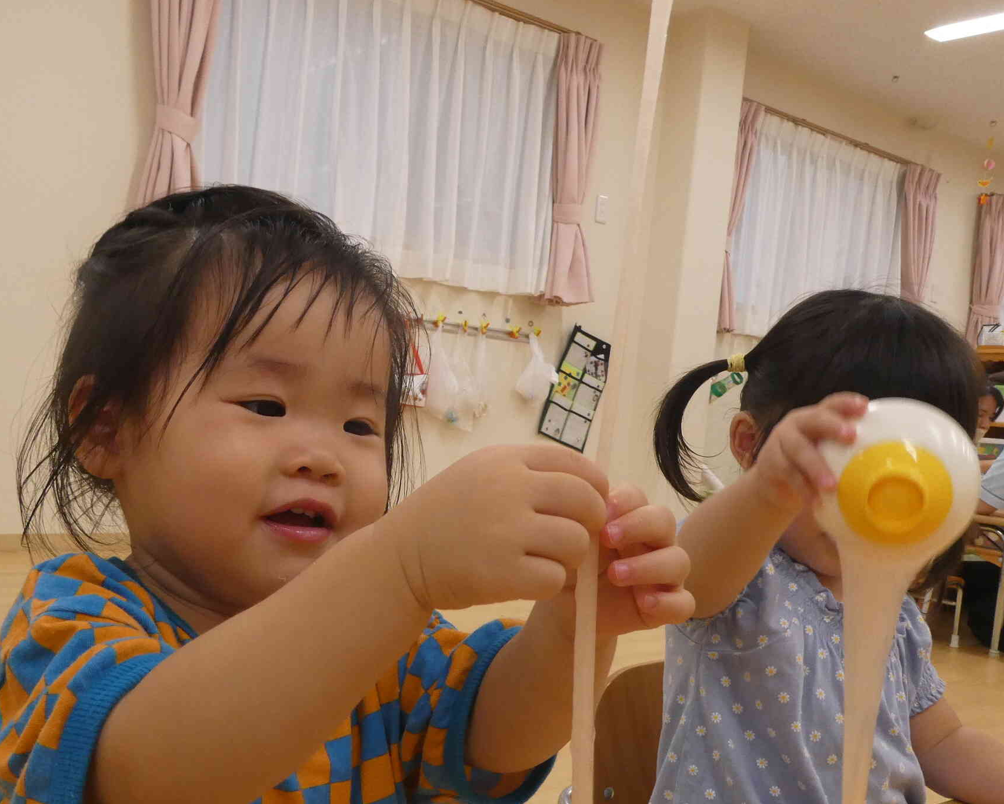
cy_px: 475
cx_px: 449
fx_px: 1070
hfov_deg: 50.2
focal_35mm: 36
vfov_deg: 41.0
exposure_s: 1/60
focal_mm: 4.3
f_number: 3.3
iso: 320
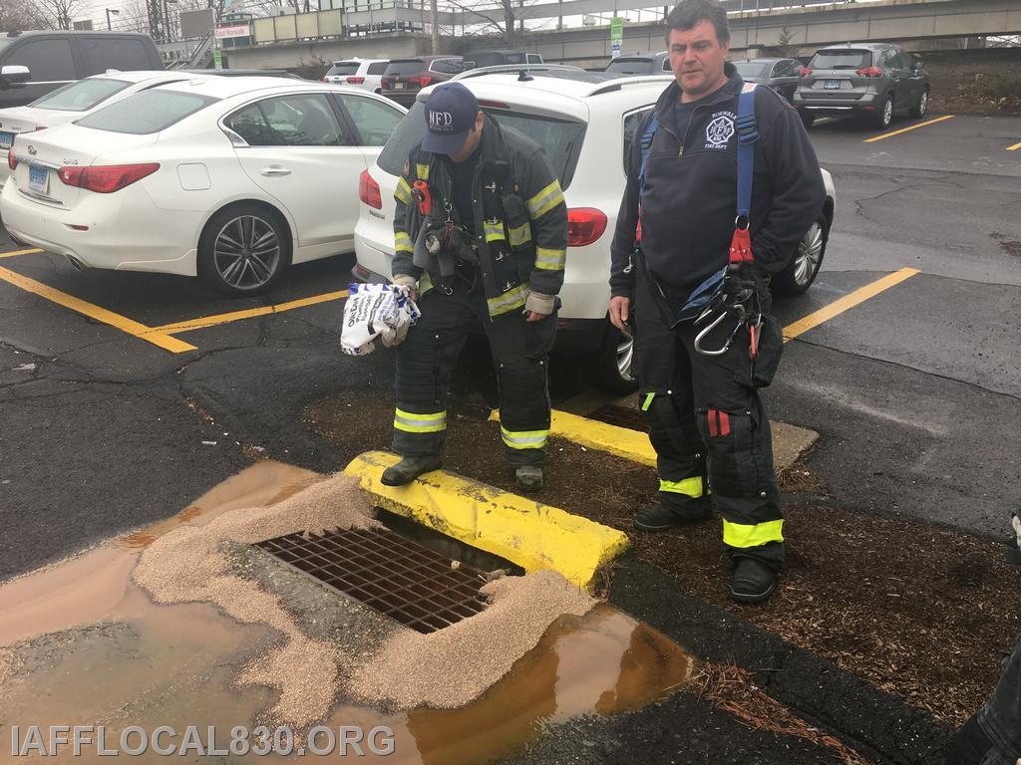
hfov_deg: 61.7
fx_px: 855
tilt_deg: -16.9
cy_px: 382
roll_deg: -0.6
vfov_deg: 48.2
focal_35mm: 29
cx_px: 510
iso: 25
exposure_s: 1/262
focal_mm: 4.15
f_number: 2.2
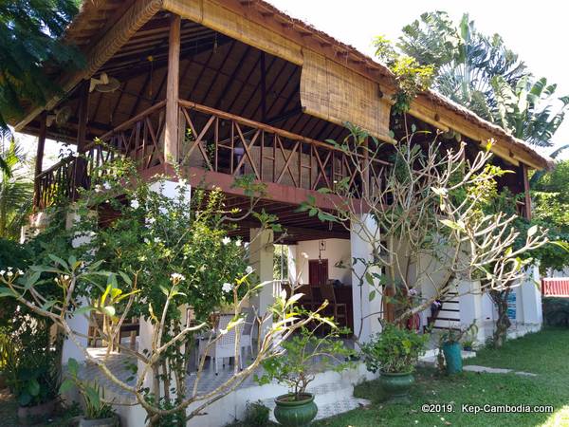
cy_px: 214
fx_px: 427
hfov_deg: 67.3
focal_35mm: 26
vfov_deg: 53.1
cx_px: 284
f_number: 1.7
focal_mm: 3.93
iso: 40
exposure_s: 1/240
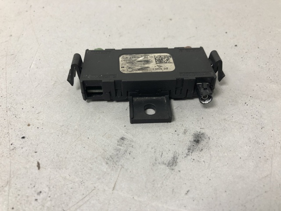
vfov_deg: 49.7
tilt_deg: -44.7
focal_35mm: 28
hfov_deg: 63.4
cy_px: 106
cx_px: 140
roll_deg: +0.7
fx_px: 227
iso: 40
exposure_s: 1/25
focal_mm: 4
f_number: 1.8
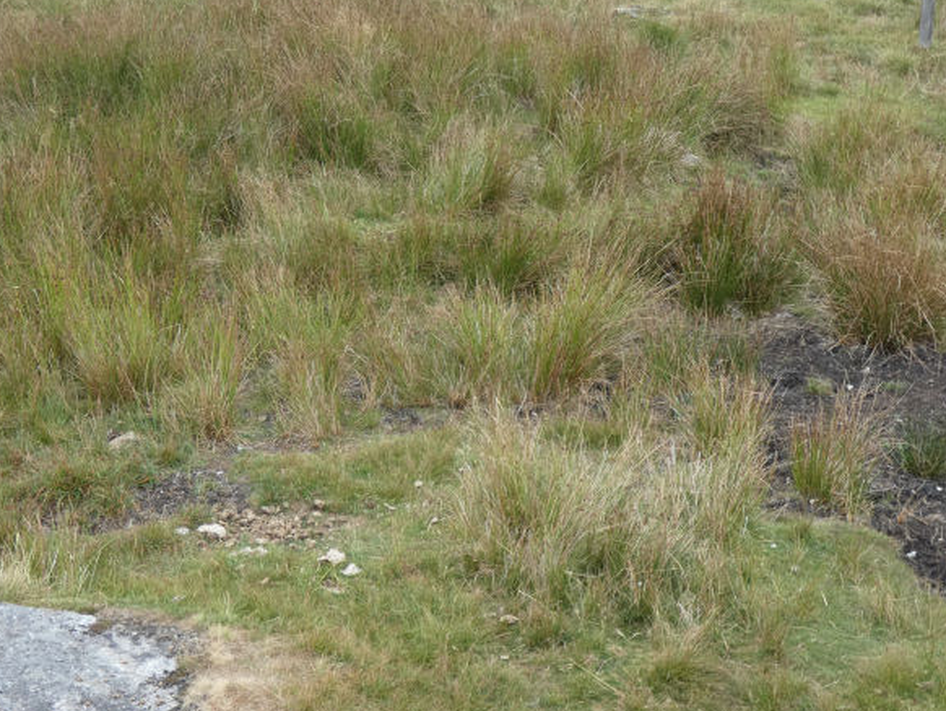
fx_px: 2023
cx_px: 460
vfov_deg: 19.9
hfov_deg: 26.3
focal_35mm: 74
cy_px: 332
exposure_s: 1/160
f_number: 3.8
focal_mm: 8.6
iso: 80
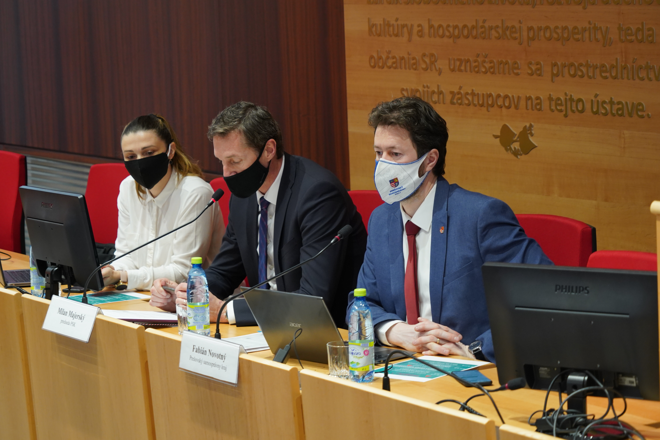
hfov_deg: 18.3
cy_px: 220
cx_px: 330
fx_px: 2053
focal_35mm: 112
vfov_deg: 12.2
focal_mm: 112
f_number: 6.3
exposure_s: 1/80
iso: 2000
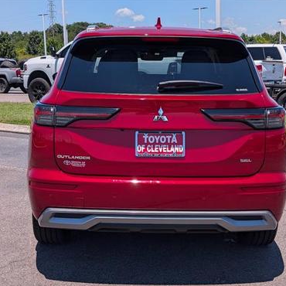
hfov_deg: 29.1
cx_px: 145
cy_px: 143
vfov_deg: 29.1
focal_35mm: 59
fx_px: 552
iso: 21
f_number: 1.68
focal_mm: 6.9
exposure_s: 1/1667
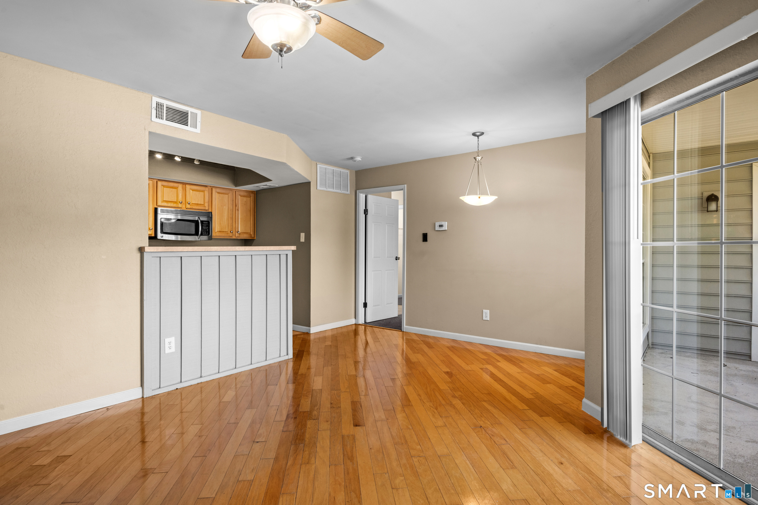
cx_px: 379
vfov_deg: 66.0
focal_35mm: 18
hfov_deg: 88.4
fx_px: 390
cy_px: 252
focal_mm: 18.5
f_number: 9
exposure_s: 1/4
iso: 320
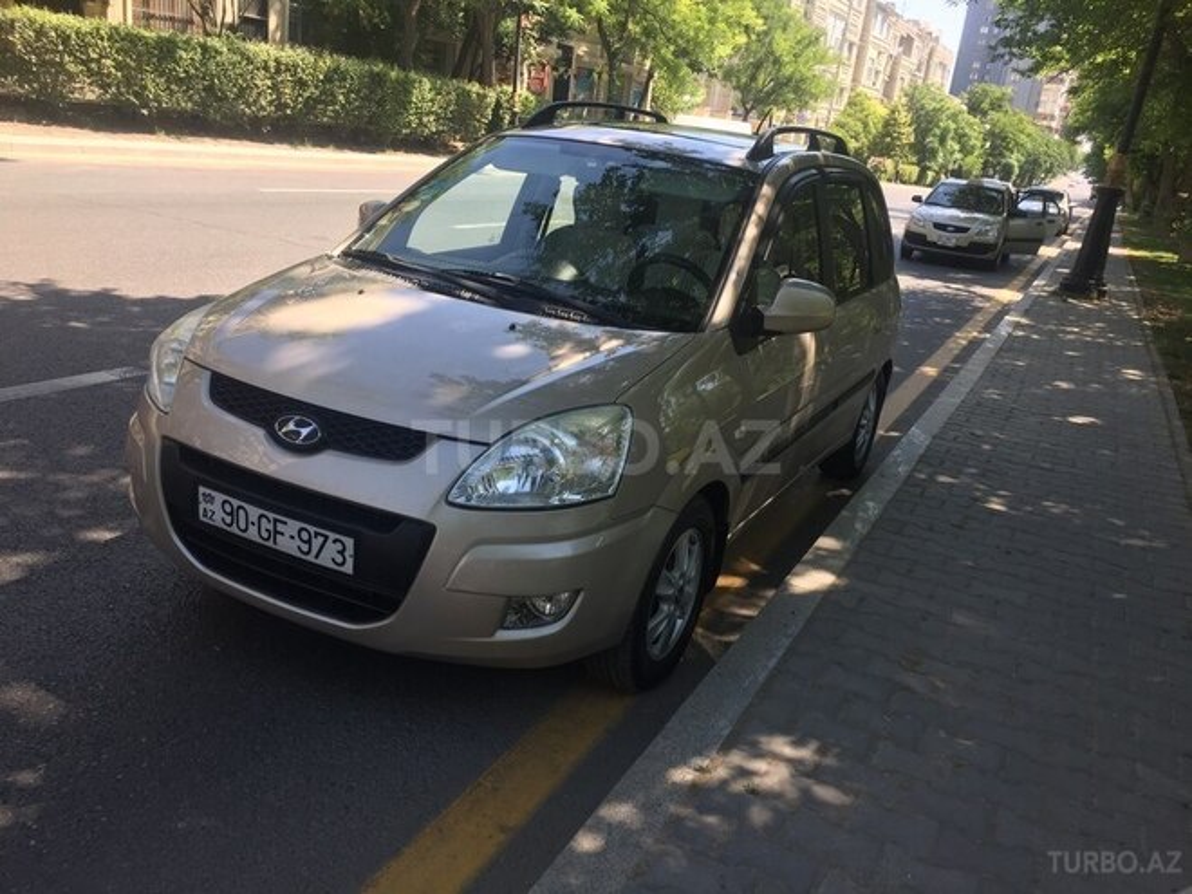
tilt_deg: -19.2
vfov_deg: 48.2
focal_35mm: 29
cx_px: 596
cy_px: 447
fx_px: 999
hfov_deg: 61.7
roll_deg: -8.4
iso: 32
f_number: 2.2
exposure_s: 1/380
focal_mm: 4.15
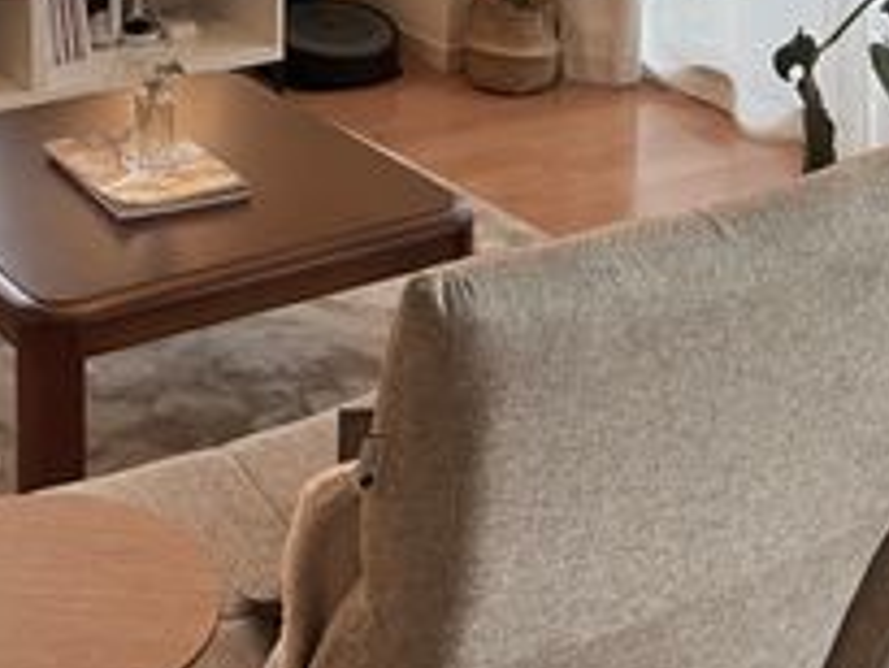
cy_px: -200
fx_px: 1953
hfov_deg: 25.2
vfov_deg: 18.1
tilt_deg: -9.7
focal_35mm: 76
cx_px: 178
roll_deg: -0.7
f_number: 1.8
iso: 160
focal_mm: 4.25
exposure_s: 1/50
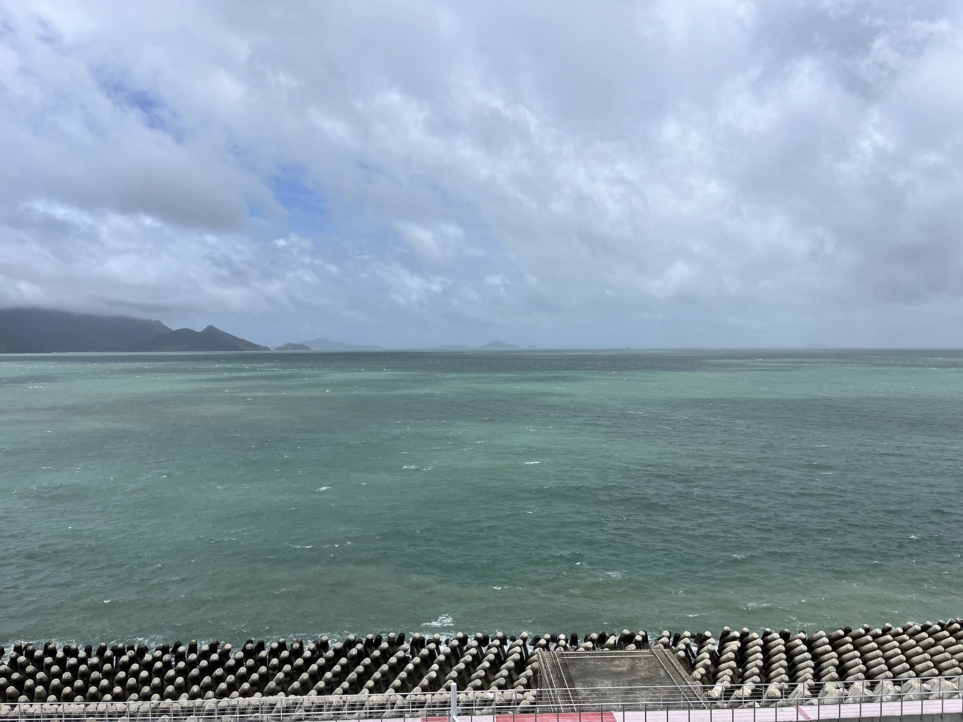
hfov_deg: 67.3
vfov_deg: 53.1
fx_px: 723
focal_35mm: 26
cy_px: 361
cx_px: 482
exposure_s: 1/9091
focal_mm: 5.1
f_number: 1.6
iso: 50
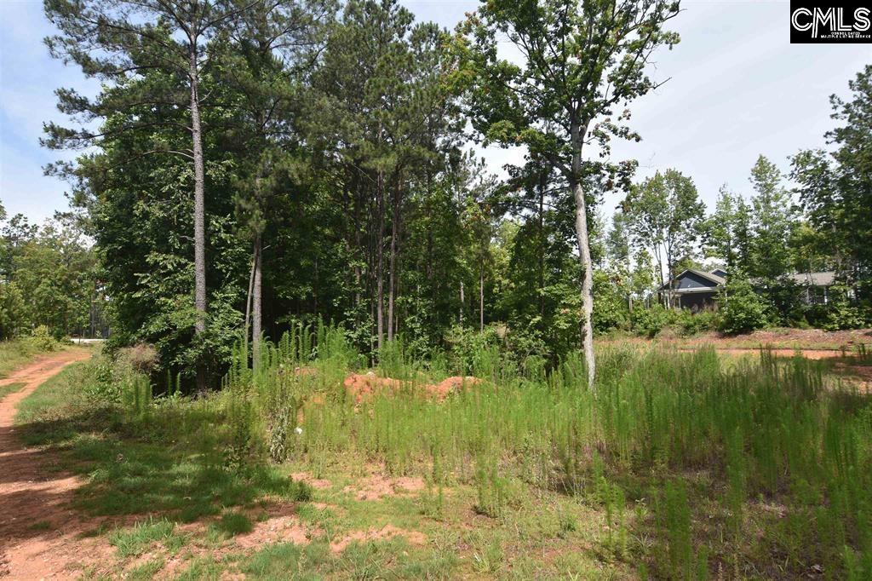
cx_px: 436
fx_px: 472
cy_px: 290
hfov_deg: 85.4
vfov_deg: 63.2
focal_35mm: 20
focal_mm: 13
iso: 100
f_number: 7.1
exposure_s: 1/250
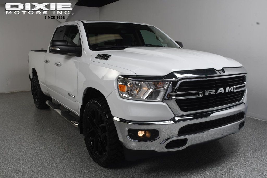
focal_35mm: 33
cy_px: 89
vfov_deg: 39.9
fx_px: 245
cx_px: 134
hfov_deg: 57.2
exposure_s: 1/160
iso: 100
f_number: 13
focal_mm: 22
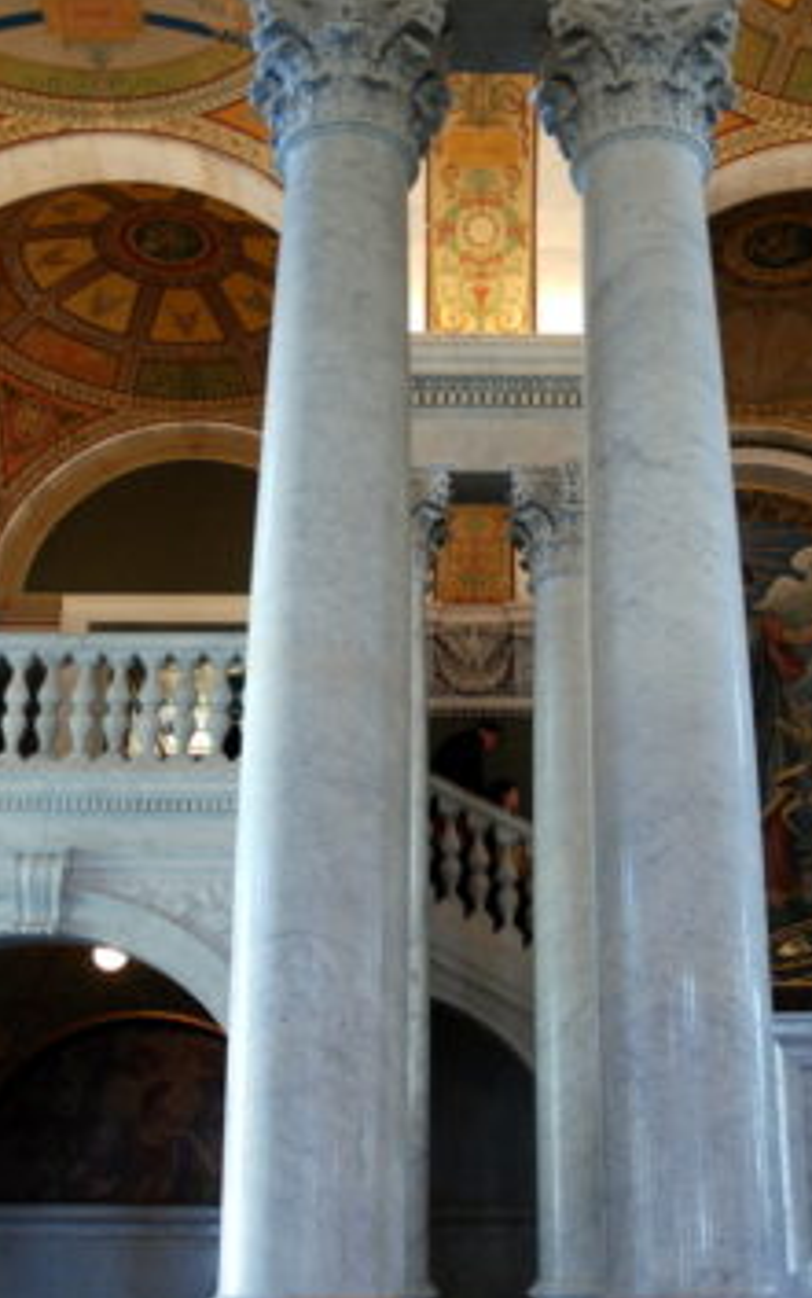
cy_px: 588
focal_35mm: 39
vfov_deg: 50.3
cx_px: 487
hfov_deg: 32.7
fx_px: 1379
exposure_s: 1/40
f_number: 3.5
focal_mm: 18
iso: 800
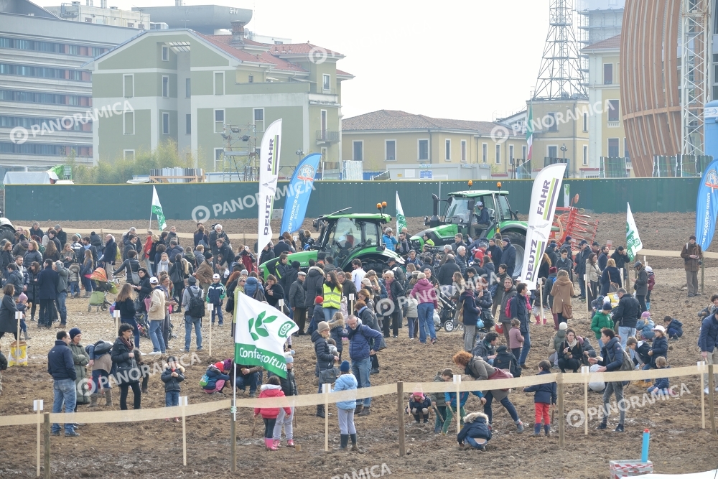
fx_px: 2992
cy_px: 240
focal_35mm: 150
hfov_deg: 13.7
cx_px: 359
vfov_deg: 9.2
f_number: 8
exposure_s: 1/320
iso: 400
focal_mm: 150
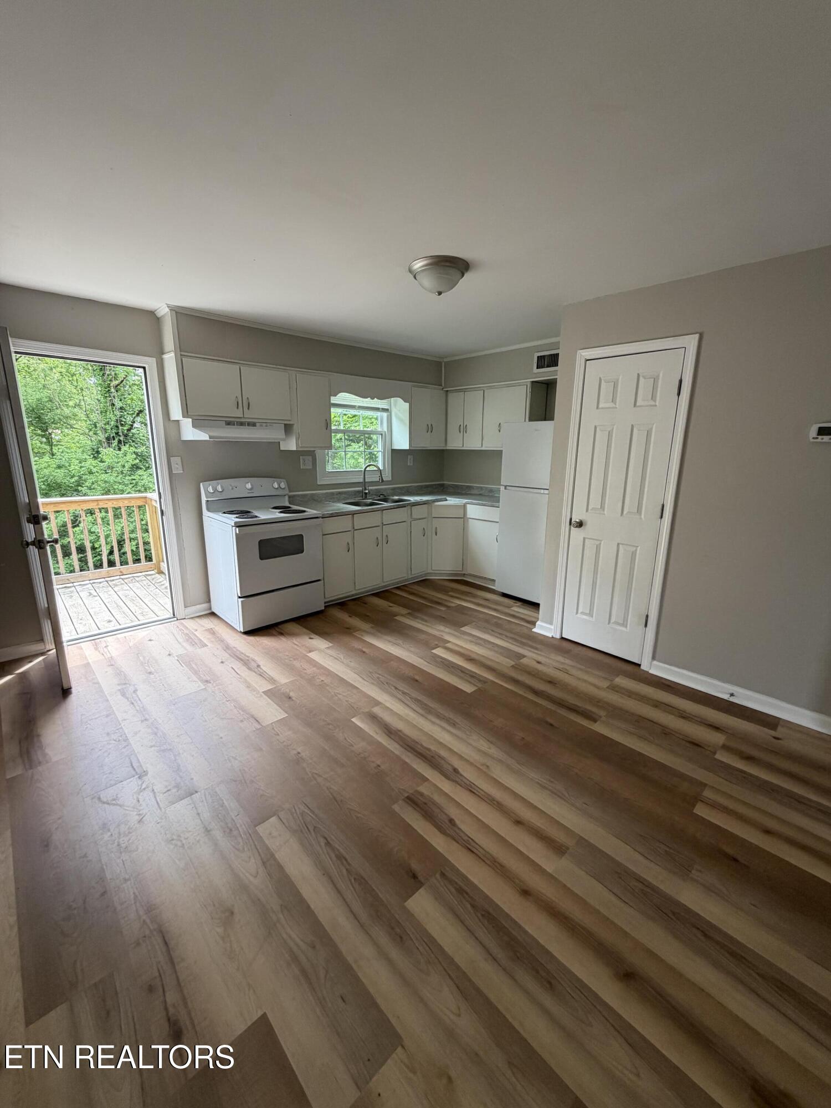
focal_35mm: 14
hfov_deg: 85.7
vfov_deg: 102.1
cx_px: 416
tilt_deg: -13.0
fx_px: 448
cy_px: 554
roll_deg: +0.0
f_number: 2.2
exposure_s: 1/121
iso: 100
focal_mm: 2.22
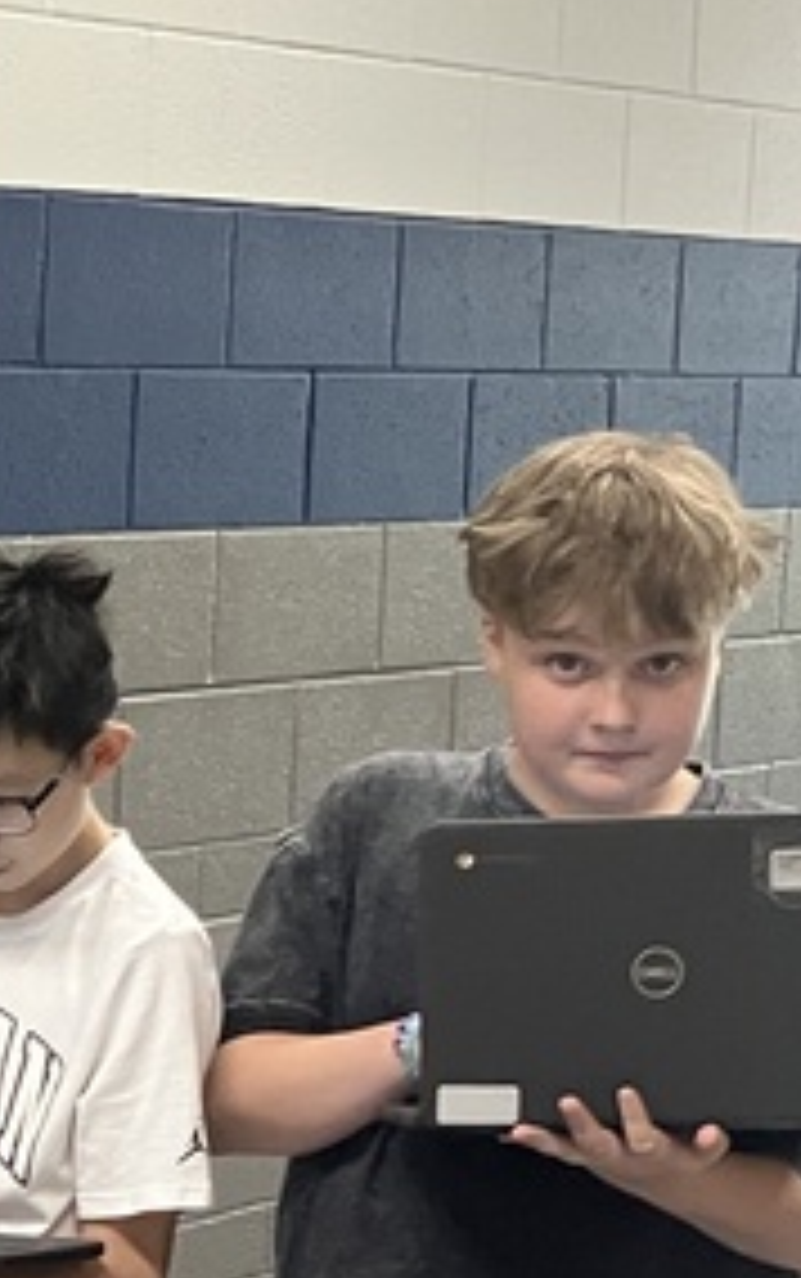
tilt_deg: -8.9
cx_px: -554
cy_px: 900
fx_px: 3730
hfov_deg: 11.5
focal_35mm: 107
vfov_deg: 19.4
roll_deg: -1.1
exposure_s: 1/60
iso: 125
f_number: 1.8
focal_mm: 3.99
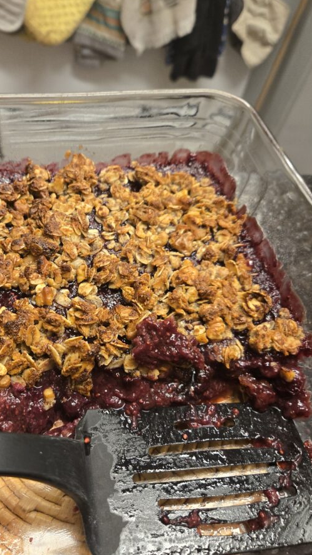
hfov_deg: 39.6
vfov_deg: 66.1
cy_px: 275
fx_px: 426
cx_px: 99
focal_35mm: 29
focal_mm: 5.4
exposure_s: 1/120
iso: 320
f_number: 1.8
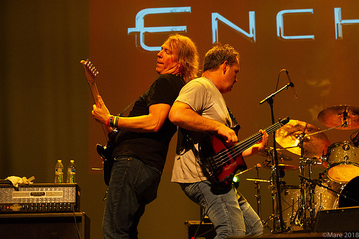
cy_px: 120
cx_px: 180
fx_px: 897
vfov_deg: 15.2
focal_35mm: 90
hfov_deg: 22.6
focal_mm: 90
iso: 8000
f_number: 6.3
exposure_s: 1/100
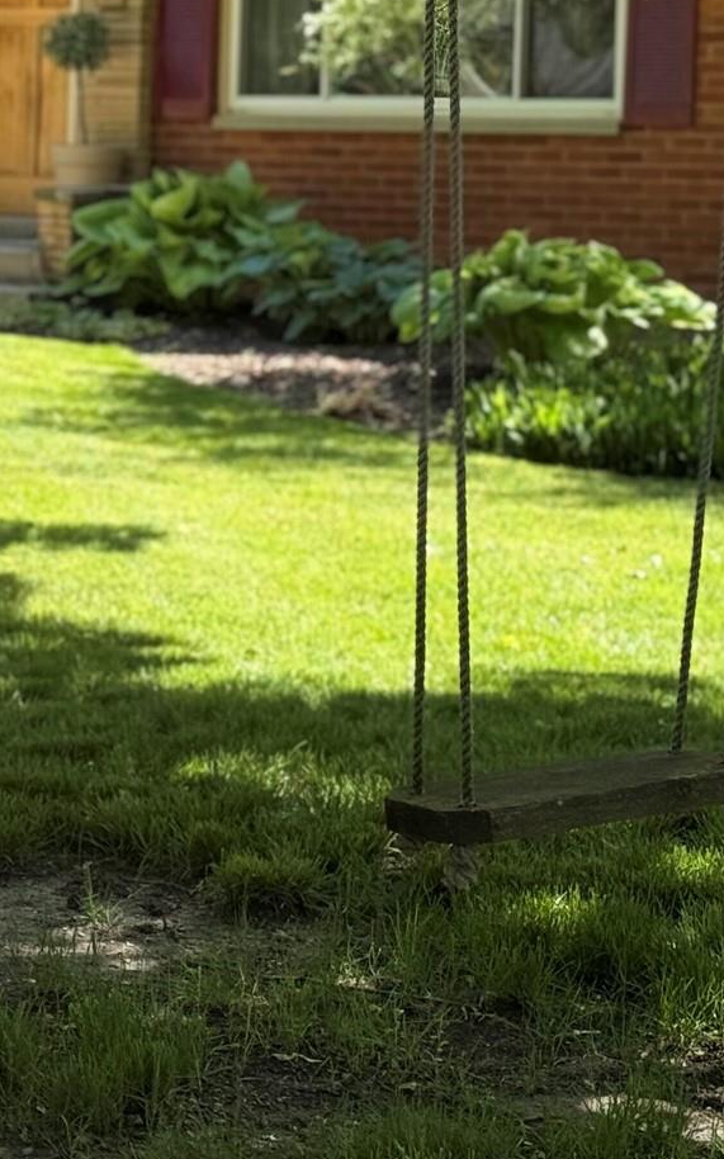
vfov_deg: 18.2
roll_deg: -0.9
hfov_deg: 11.3
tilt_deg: -3.4
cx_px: -104
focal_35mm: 114
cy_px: 366
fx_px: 3600
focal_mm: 6.76
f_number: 1.78
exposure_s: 1/733
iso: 100
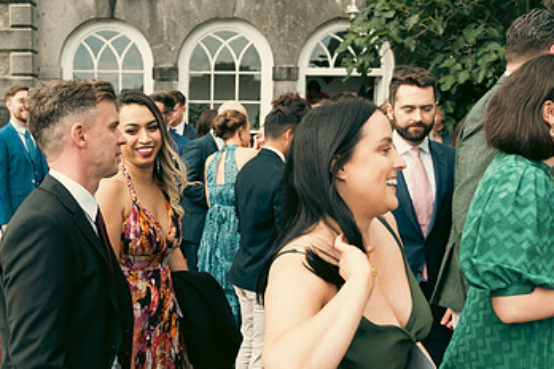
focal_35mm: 40
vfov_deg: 33.2
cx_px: 196
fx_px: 616
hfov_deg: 47.8
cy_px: 238
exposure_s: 1/500
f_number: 3.5
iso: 100
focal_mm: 24
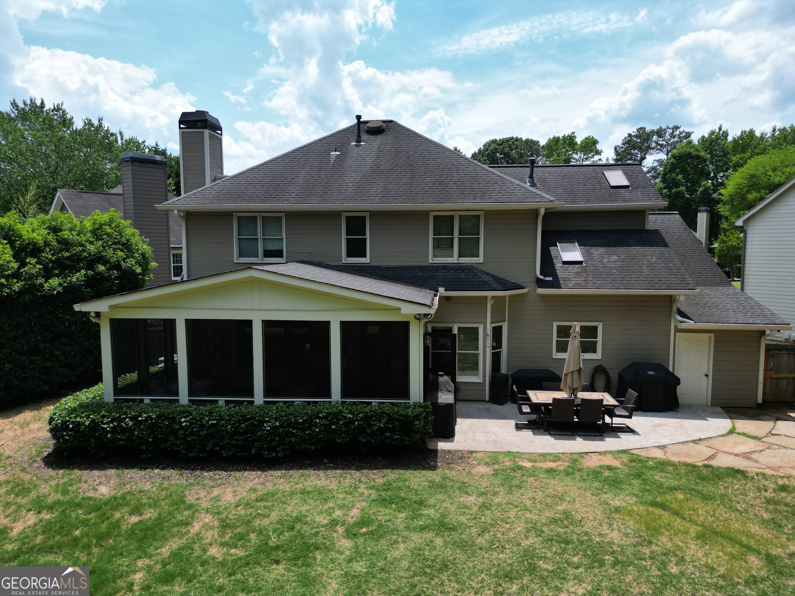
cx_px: 398
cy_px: 298
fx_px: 551
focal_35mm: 24
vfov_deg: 56.8
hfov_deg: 71.6
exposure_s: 1/3000
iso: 110
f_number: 1.7
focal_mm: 6.72
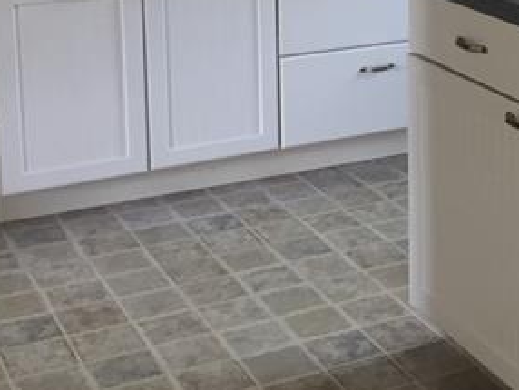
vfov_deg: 17.7
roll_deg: -1.7
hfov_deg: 23.2
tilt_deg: -13.1
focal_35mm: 81
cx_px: 503
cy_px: -25
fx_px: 1215
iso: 80
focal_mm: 4.15
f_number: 2.2
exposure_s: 1/33
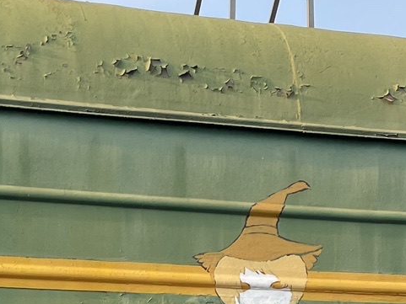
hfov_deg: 18.2
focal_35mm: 108
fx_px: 1267
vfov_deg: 13.3
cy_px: 387
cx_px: 273
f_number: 1.6
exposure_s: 1/489
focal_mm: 4.2
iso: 32
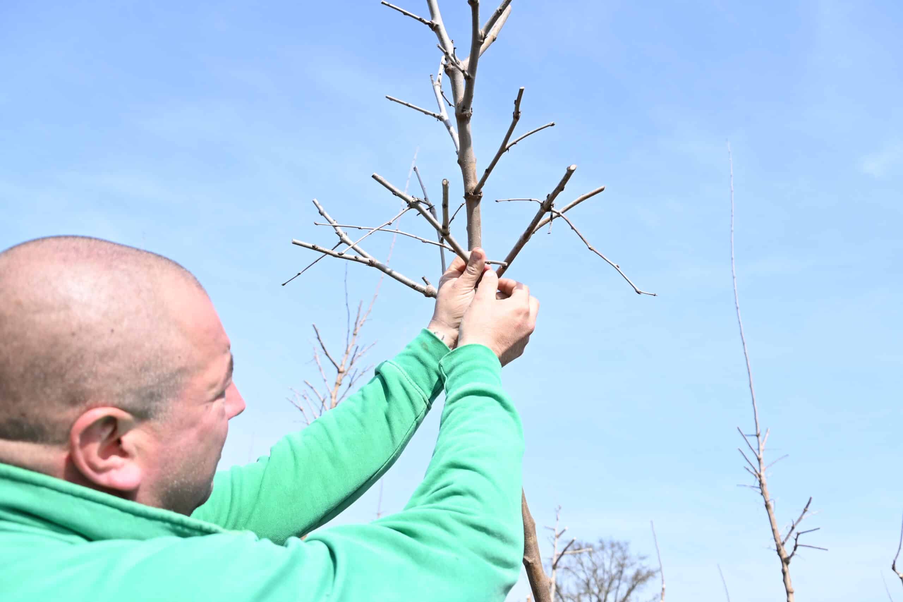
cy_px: 301
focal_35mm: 27
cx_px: 452
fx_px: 677
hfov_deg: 67.4
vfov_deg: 47.9
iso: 100
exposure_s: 1/640
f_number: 3.5
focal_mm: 18
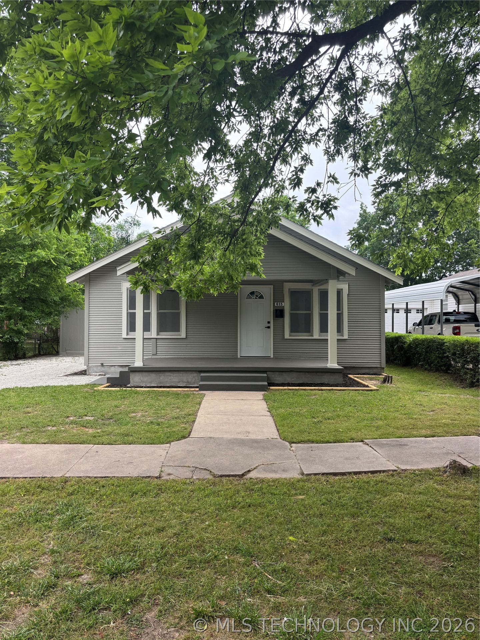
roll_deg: -0.9
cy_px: 320
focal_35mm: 26
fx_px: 481
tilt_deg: +0.7
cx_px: 240
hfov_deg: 53.1
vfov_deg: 67.3
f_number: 1.6
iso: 50
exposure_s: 1/500
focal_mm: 5.96
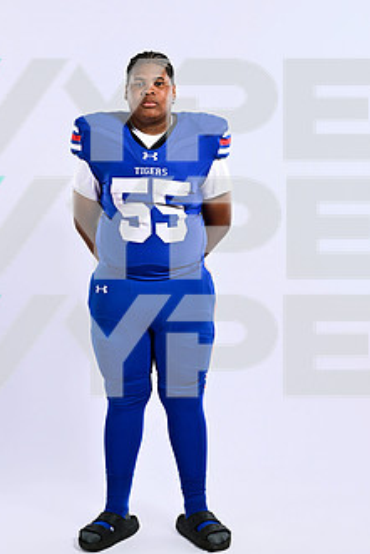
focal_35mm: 72
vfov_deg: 28.0
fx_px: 1109
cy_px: 229
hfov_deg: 18.9
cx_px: 151
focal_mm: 53
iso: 160
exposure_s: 1/200
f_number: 7.1
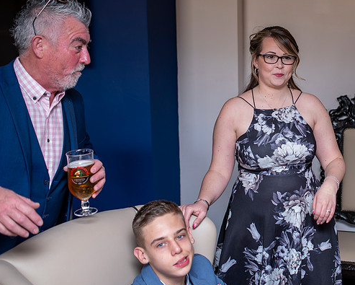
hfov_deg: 31.7
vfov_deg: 26.6
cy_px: 101
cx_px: 306
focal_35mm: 57
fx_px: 599
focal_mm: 35
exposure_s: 1/100
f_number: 2.5
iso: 200
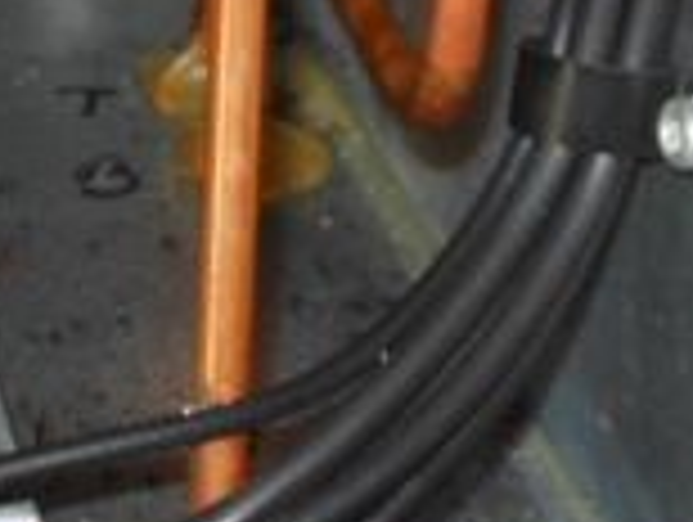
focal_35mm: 166
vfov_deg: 8.4
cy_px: -634
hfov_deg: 11.1
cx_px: -531
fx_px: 3328
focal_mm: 4.5
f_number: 3.2
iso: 100
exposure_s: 1/25
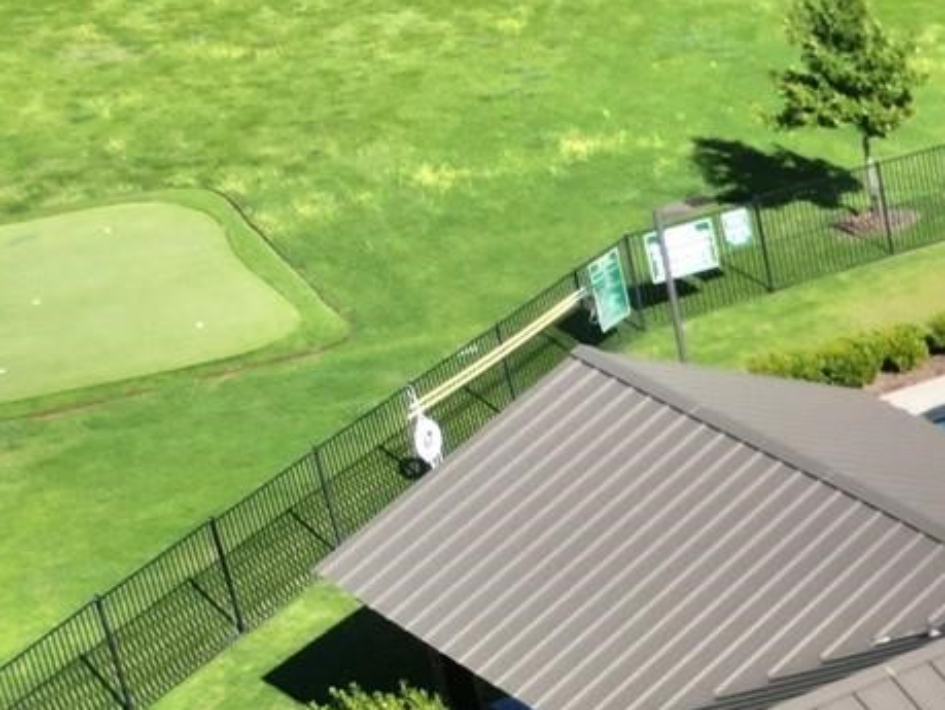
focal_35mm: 107
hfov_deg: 14.3
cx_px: 2069
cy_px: 519
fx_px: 2923
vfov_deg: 13.8
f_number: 1.7
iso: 140
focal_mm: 6.72
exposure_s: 1/4000
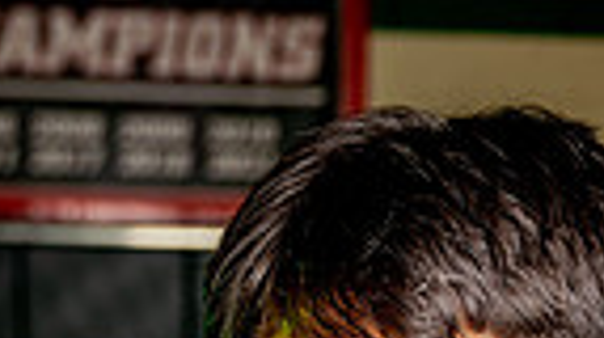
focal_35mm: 162
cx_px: 363
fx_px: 2591
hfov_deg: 13.3
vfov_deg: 6.9
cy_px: 900
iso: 200
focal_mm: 49
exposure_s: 1/250
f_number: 4.5
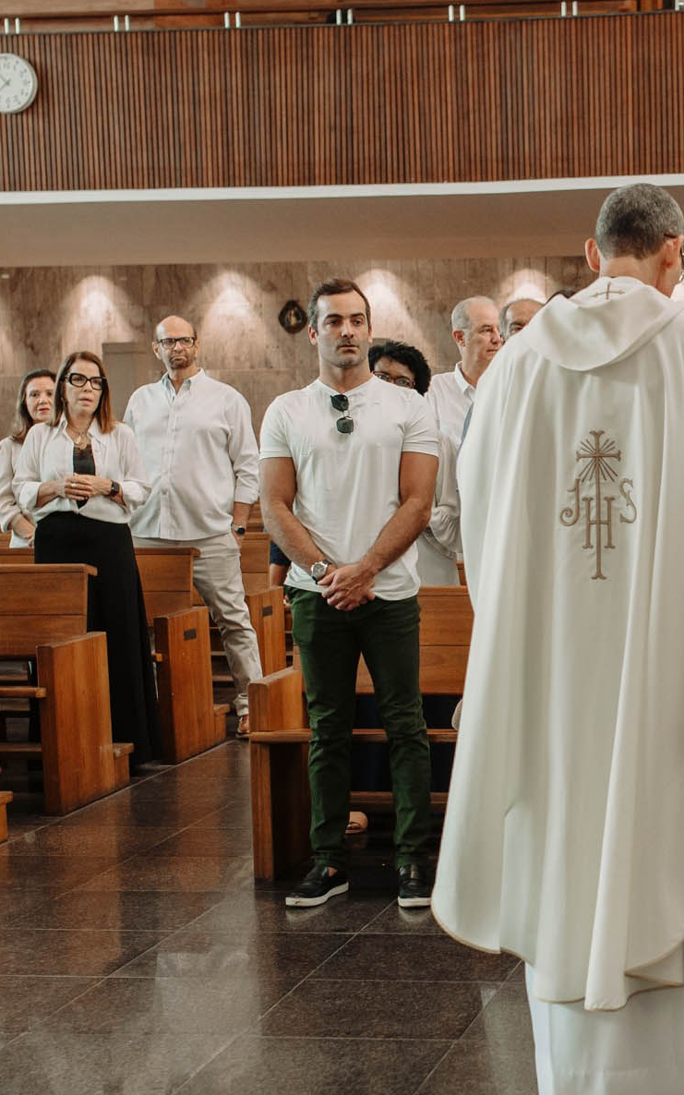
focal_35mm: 77
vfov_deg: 26.7
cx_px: 729
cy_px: 697
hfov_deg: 16.5
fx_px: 2297
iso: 800
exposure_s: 1/180
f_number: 4
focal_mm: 35
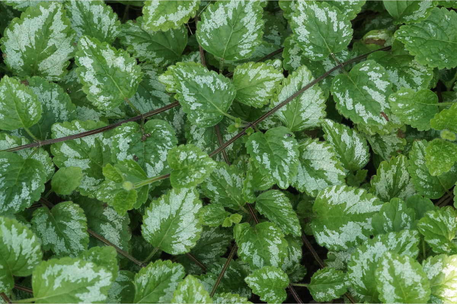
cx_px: 228
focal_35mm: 150
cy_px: 152
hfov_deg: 13.7
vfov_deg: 9.1
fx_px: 1904
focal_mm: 100
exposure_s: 1/160
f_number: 10
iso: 800
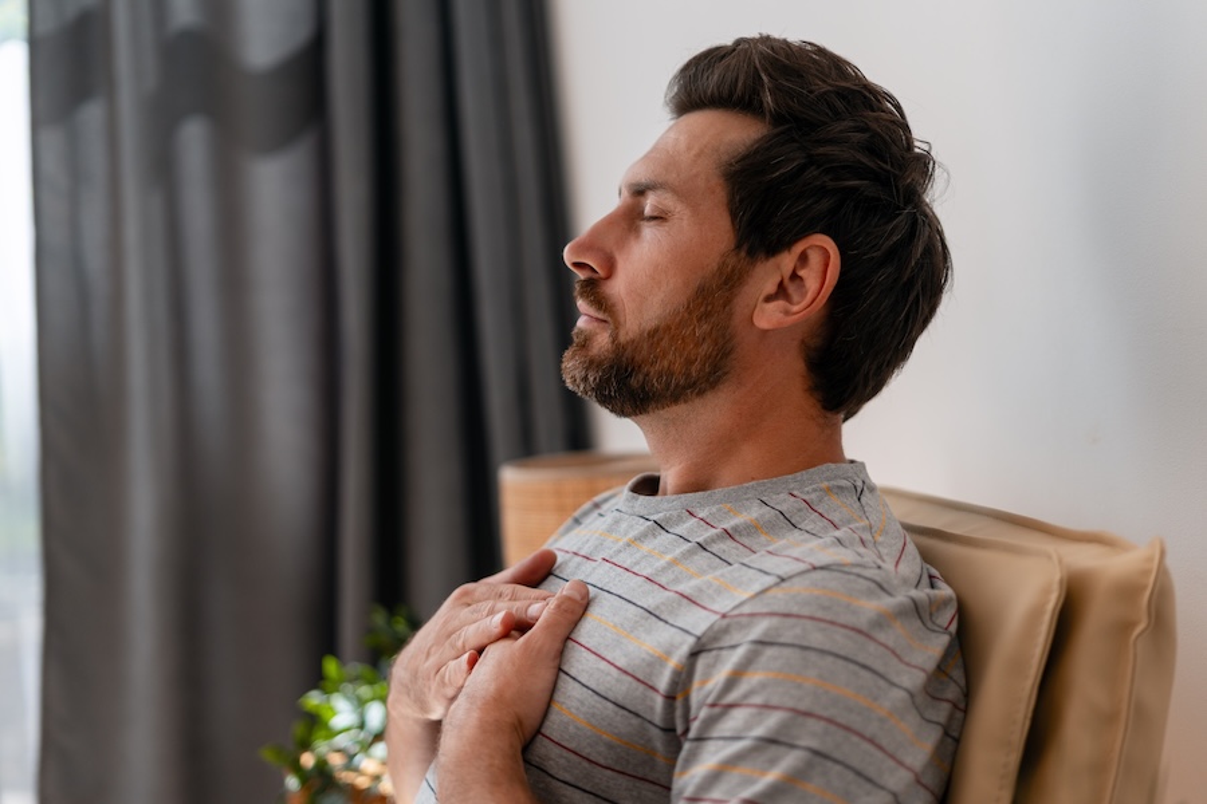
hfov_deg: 39.6
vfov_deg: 27.0
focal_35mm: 50
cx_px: 604
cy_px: 402
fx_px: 1676
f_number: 2
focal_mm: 50
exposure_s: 1/1000
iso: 250
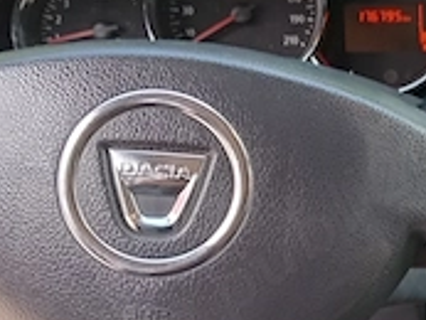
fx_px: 1195
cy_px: 224
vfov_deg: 15.2
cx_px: 542
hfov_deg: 18.9
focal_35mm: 97
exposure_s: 1/50
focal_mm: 3.98
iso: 113
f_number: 1.8
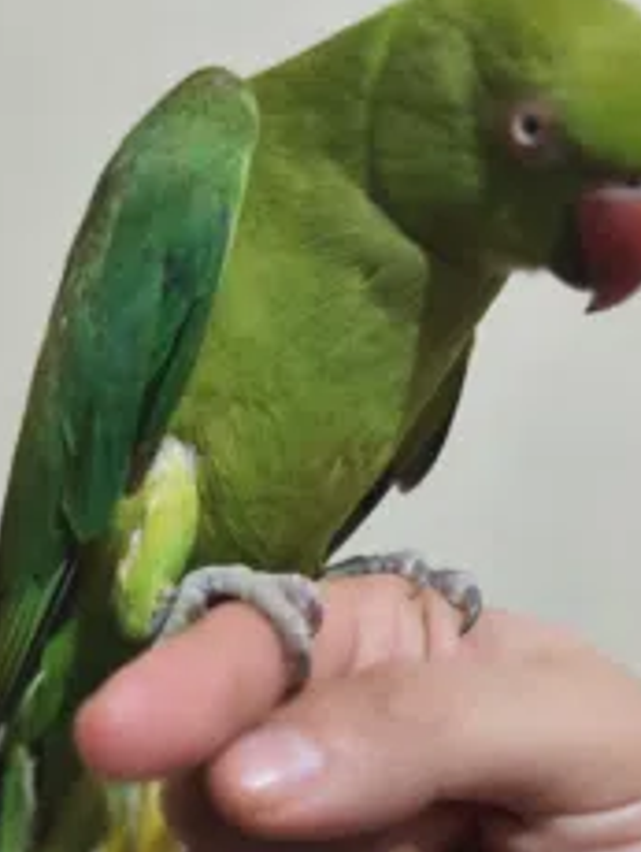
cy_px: 559
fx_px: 986
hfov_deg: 35.8
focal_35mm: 40
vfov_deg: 46.1
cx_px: 233
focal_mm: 7.01
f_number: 1.69
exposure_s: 1/50
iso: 1801
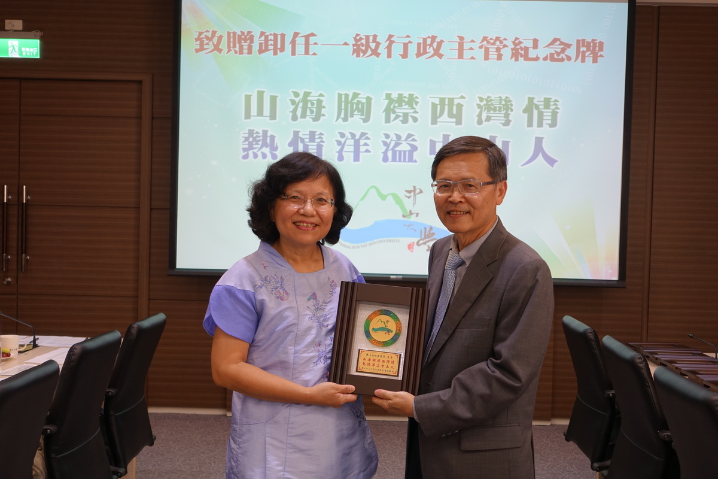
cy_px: 240
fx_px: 838
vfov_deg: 31.9
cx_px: 359
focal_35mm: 42
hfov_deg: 46.4
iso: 125
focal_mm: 15.52
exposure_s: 1/50
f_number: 2.8
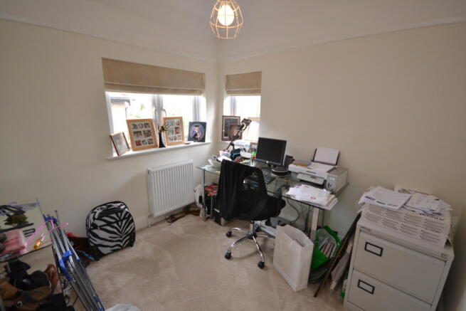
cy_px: 156
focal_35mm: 15
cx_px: 233
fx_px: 194
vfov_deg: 77.4
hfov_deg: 100.4
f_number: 4
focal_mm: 10
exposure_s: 1/60
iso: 560
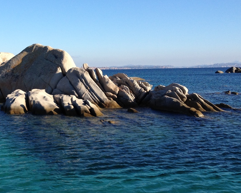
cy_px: 85
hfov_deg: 28.1
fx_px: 471
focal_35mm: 66
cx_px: 45
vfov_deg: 23.1
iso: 64
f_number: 2.4
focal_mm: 4.28
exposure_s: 1/1284
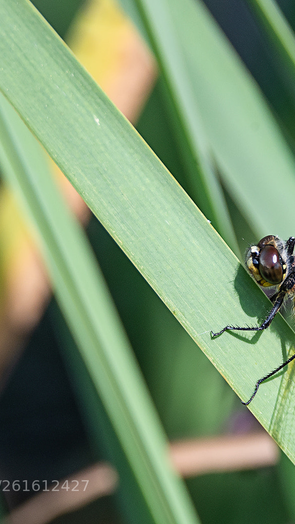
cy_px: 262
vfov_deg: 1.5
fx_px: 19731
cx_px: 226
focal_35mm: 1418
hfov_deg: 0.9
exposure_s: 1/250
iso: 280
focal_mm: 600
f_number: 11
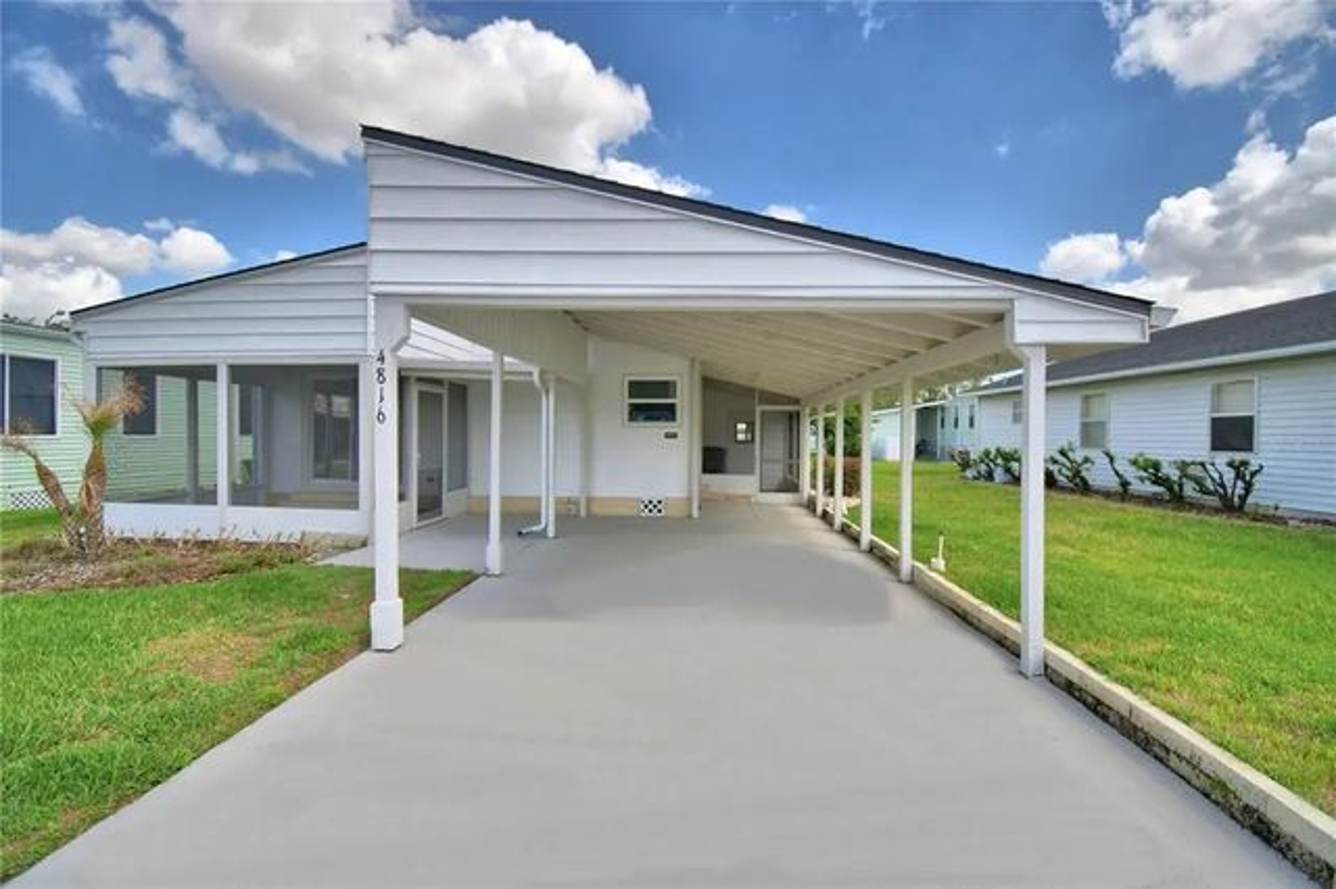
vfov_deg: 77.3
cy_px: 444
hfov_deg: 100.4
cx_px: 668
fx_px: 556
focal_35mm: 15
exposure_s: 1/1000
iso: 100
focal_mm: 10
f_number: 4.5
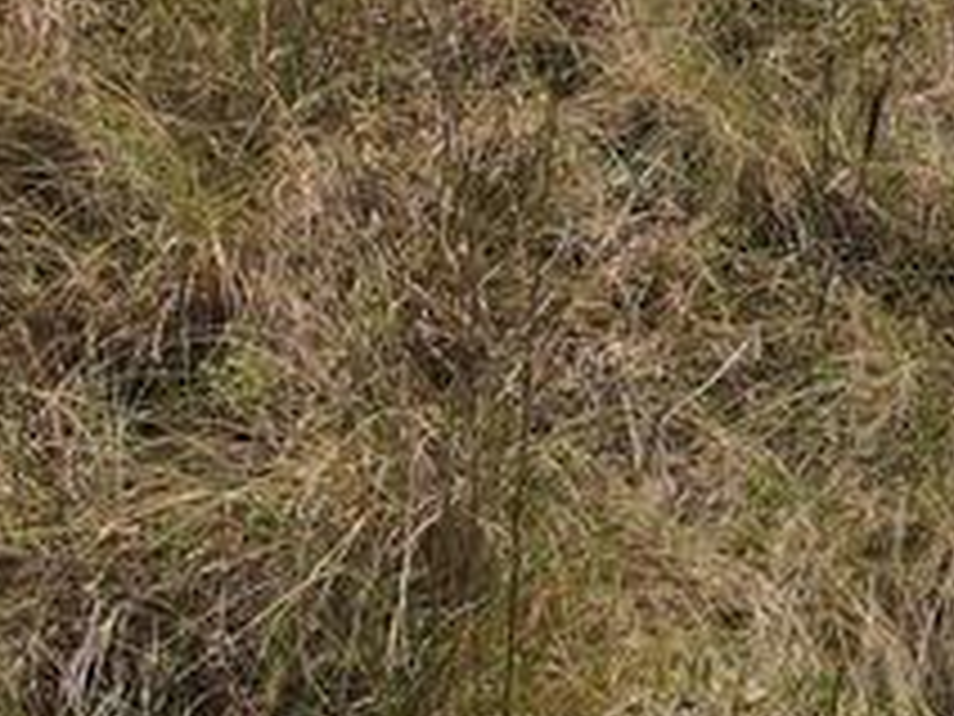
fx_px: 3197
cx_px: 1683
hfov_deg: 14.9
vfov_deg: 11.2
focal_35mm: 116
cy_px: -842
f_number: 2.8
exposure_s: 1/800
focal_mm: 4.5
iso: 110
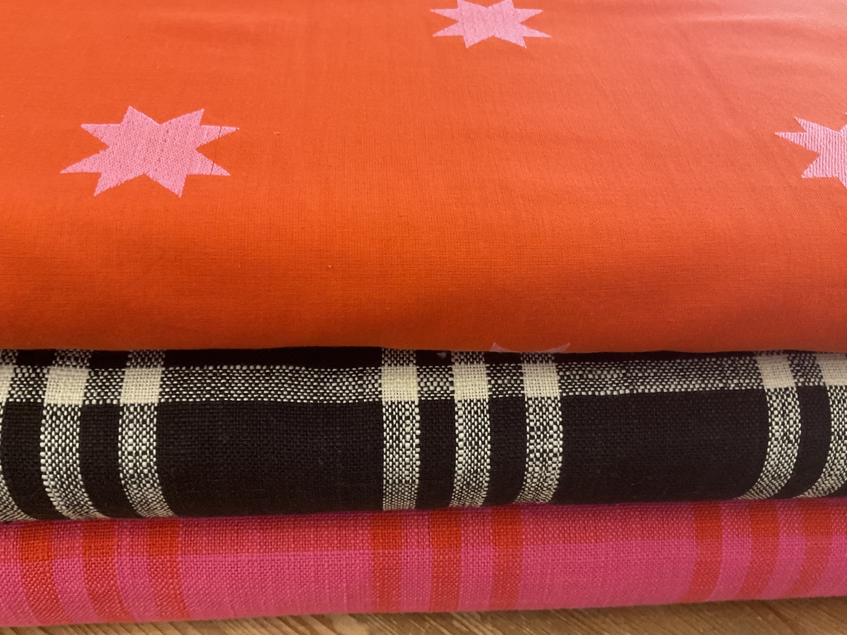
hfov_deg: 61.7
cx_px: 424
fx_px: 710
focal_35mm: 29
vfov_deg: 48.2
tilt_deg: -47.6
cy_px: 318
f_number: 1.8
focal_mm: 3
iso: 200
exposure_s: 1/50
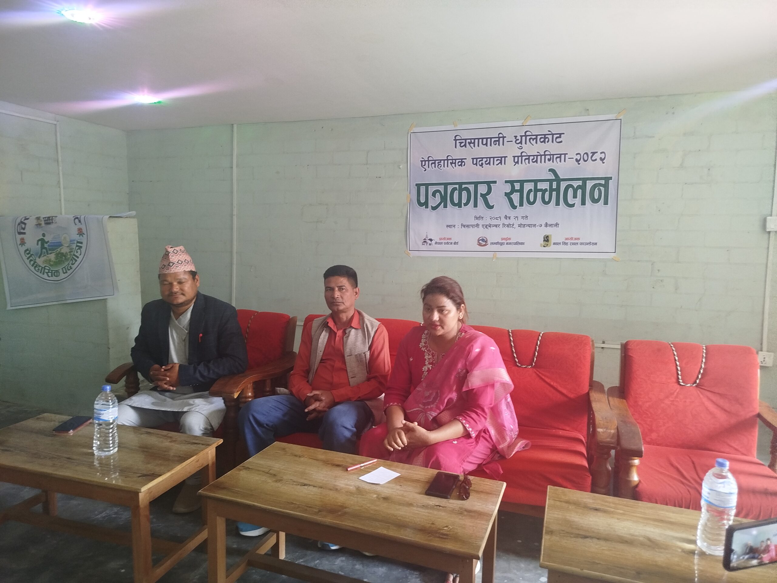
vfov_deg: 56.8
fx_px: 539
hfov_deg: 71.6
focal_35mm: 24
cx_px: 388
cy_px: 292
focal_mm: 5.31
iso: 400
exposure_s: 1/33
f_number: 1.7
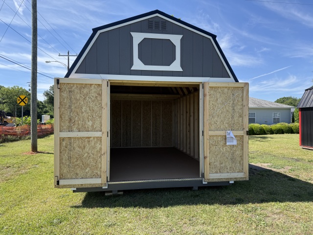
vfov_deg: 56.8
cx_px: 156
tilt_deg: +0.5
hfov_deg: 71.6
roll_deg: +0.0
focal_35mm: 24
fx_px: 217
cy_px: 118
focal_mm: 6.76
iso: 80
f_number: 1.78
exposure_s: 1/2525
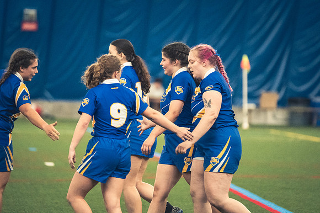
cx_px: 160
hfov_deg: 6.9
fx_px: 2665
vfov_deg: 4.6
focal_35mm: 300
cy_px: 106
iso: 12800
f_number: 2.8
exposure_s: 1/500
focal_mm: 200
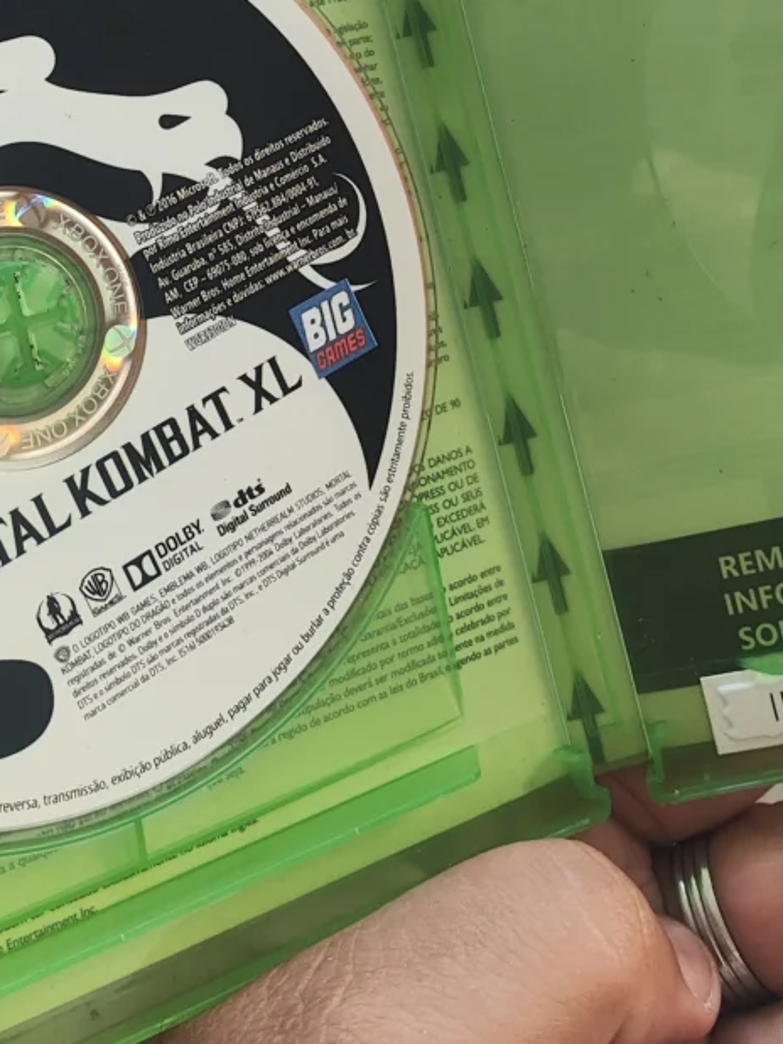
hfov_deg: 23.6
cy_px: 89
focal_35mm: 62
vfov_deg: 29.8
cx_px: 359
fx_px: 1871
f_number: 1.8
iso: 222
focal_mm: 4.68
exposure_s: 1/60
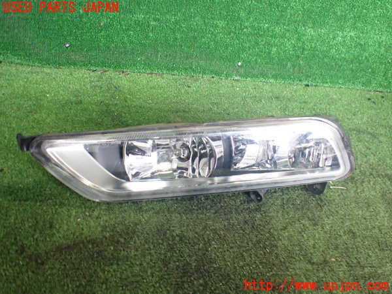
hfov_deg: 60.0
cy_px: 147
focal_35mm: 30
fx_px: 340
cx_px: 196
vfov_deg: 46.8
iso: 640
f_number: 2.3
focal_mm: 5.4
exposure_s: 1/125
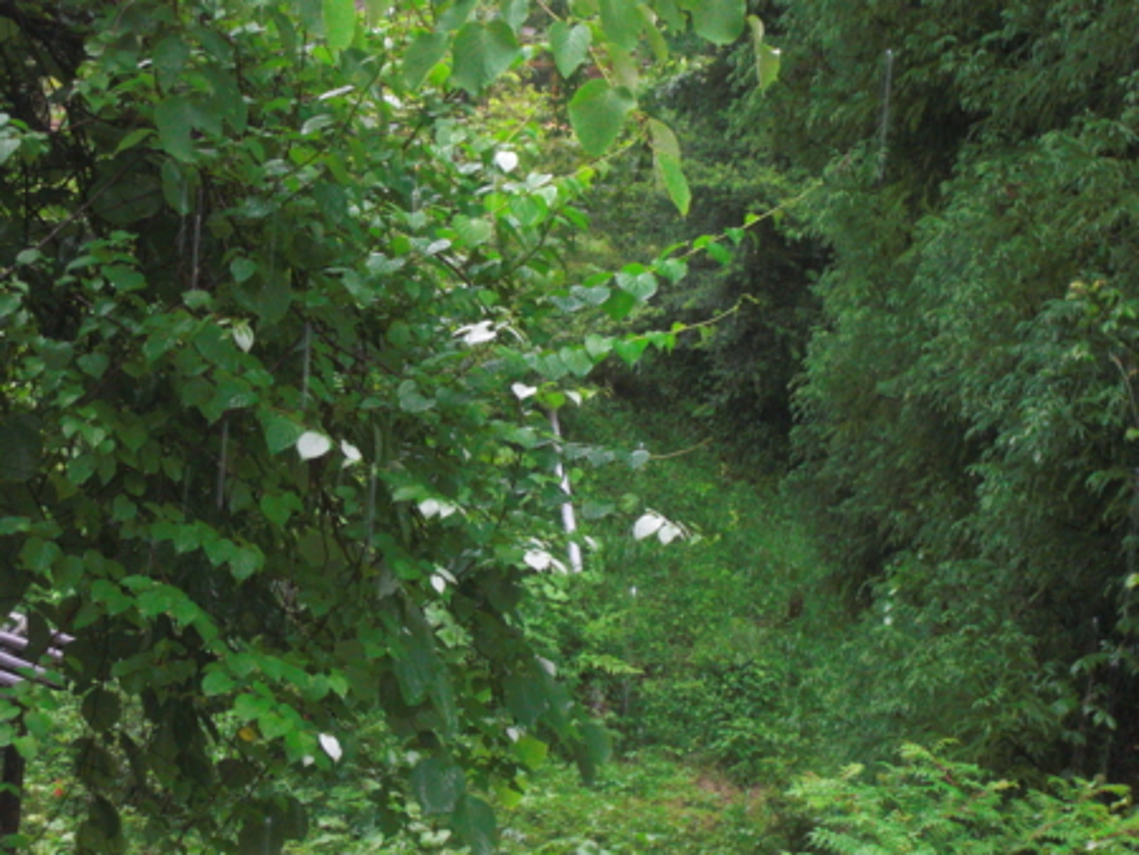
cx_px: 570
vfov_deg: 15.9
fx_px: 3062
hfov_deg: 21.1
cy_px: 428
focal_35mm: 93
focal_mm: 16.5
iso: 200
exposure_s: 1/60
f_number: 5.2
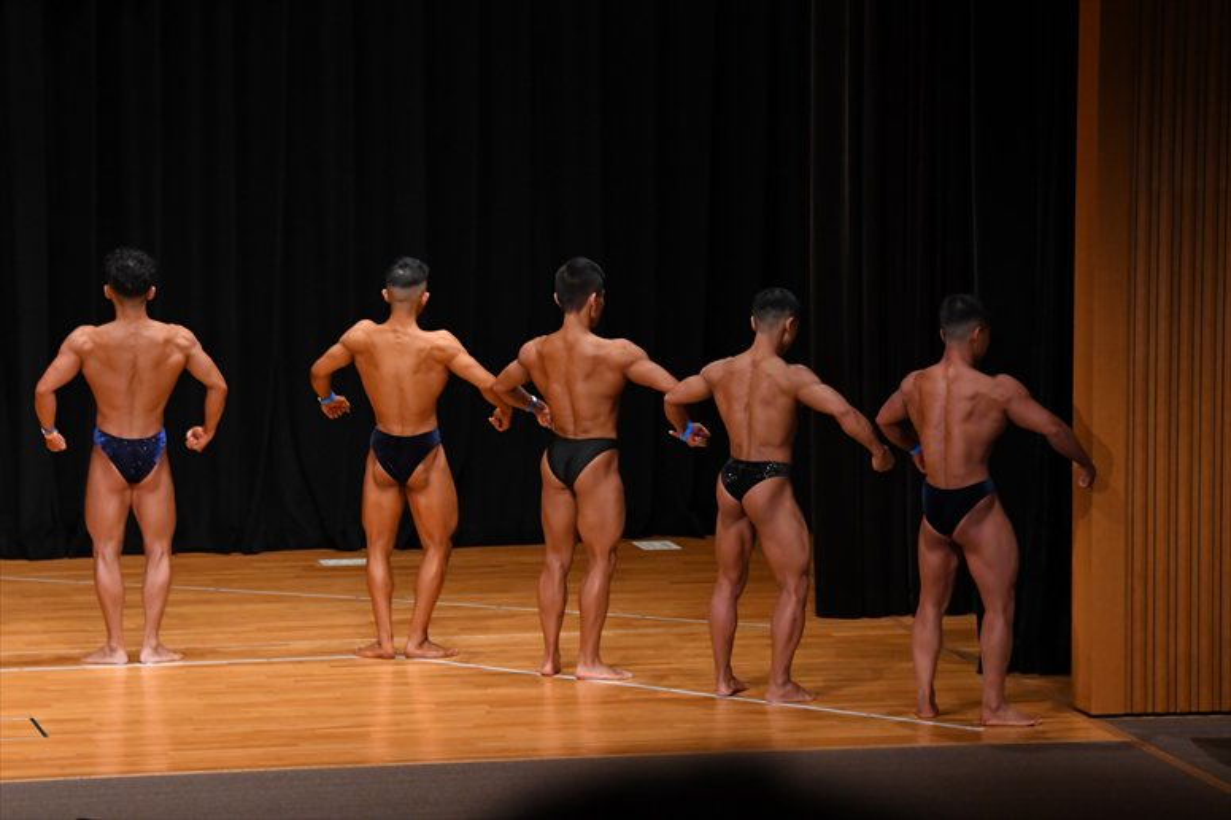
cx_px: 616
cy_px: 410
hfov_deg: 12.2
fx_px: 5742
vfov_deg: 8.2
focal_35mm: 168
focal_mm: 112
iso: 3200
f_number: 5.6
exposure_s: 1/400
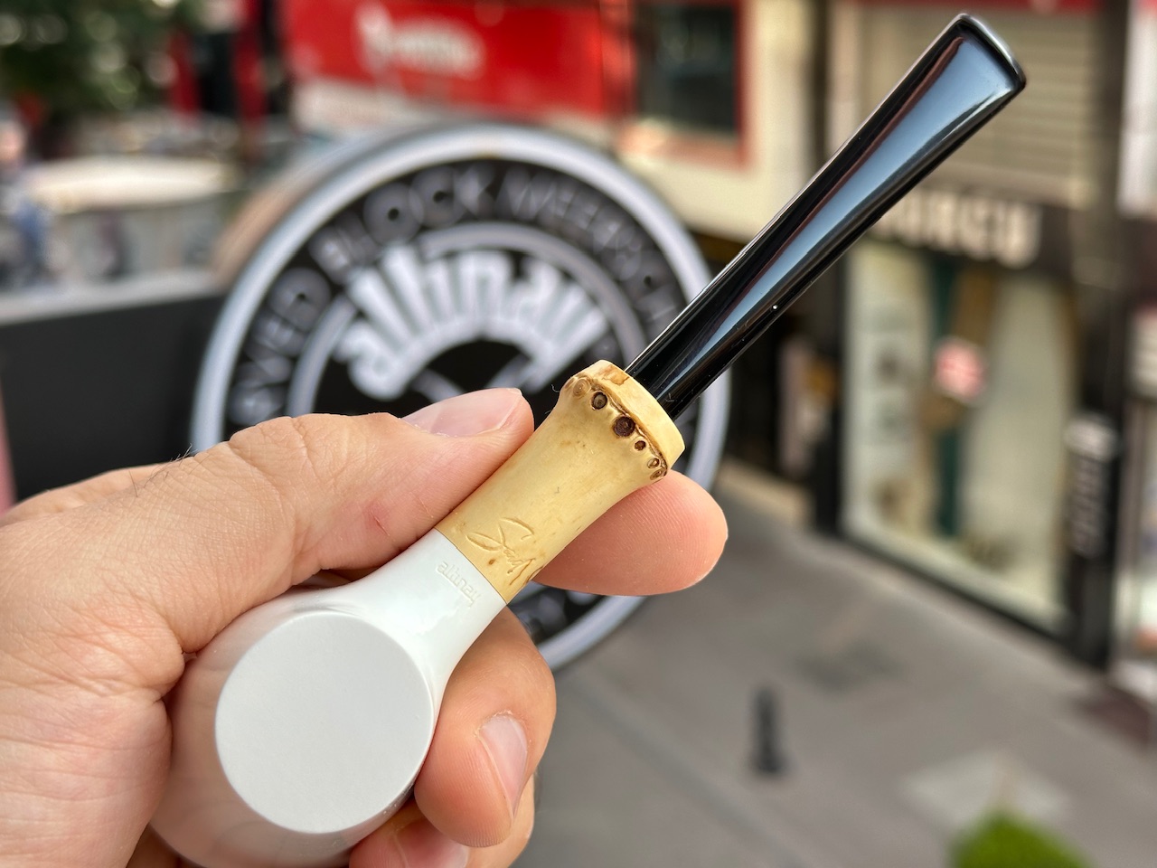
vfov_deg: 30.3
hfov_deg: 39.7
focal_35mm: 48
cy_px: 434
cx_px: 578
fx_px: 1604
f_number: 1.78
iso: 64
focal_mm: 6.86
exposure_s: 1/454
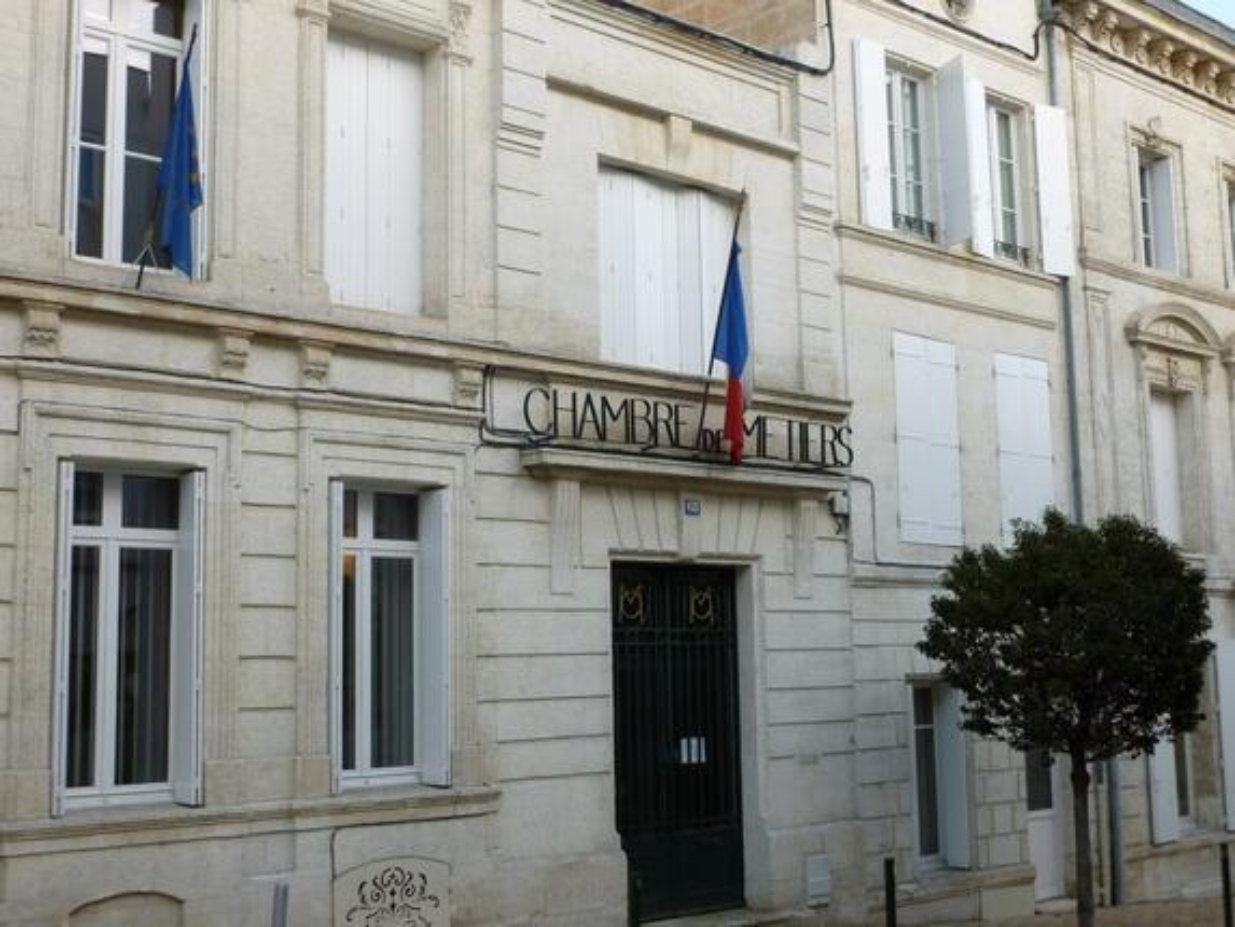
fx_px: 1463
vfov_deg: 35.1
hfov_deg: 45.8
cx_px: 618
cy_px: 464
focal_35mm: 41
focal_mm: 7.4
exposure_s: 1/80
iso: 100
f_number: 3.7
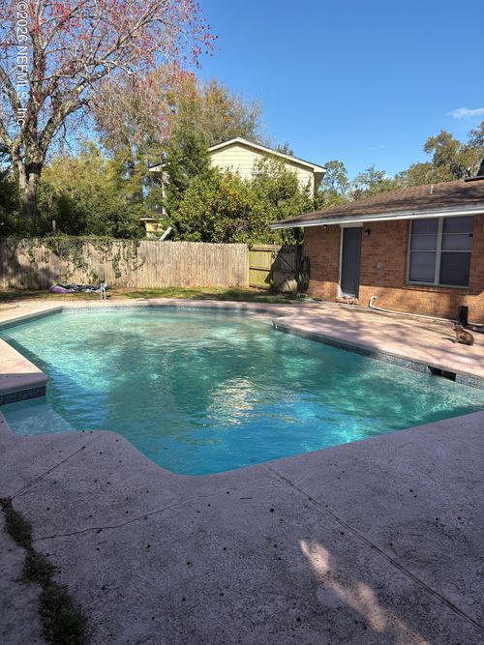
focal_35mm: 26
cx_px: 242
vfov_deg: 67.3
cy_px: 322
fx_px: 485
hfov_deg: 53.0
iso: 50
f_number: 1.6
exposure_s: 1/2141
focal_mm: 5.96
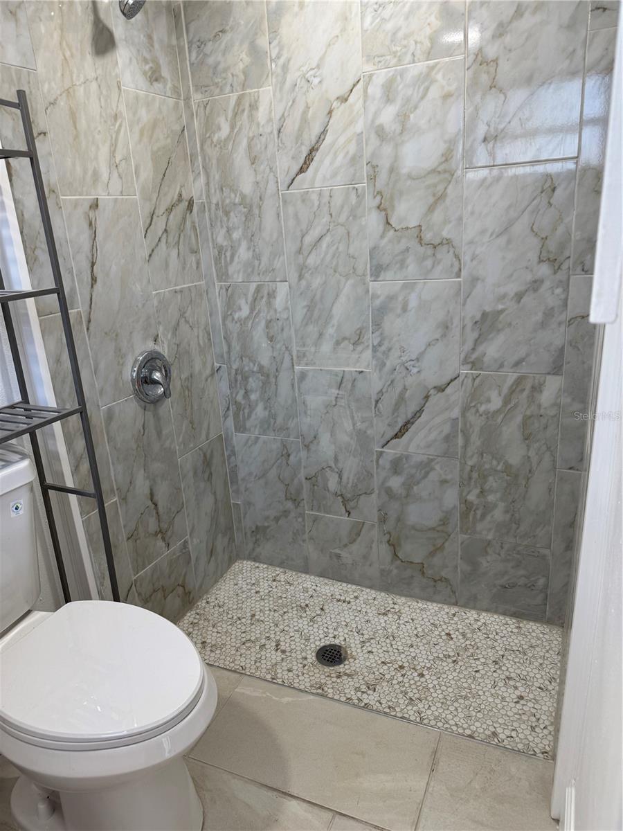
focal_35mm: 24
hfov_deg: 56.8
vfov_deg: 71.6
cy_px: 416
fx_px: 576
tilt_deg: -18.9
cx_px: 312
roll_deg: +3.8
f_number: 1.78
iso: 125
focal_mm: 6.76
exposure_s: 1/120
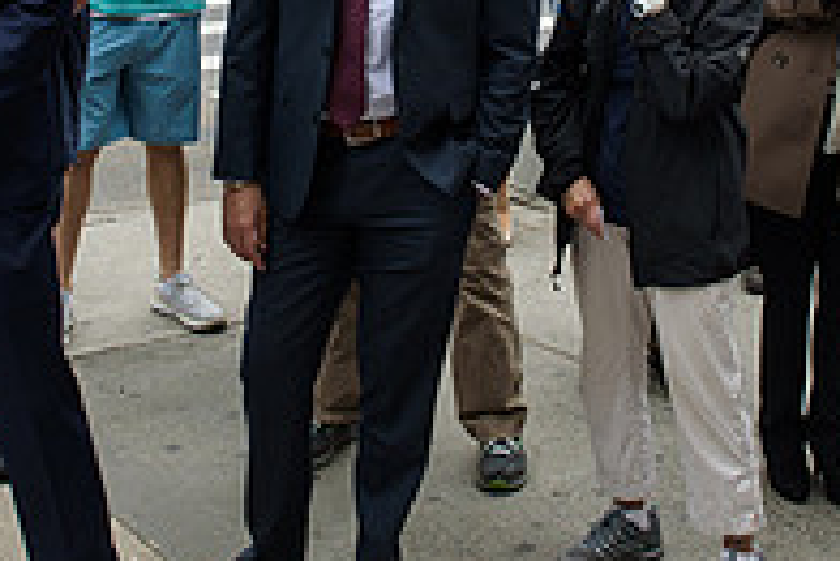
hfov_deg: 28.4
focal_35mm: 71
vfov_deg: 18.6
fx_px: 1658
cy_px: -28
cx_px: 394
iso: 200
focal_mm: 24
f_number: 5
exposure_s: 1/250
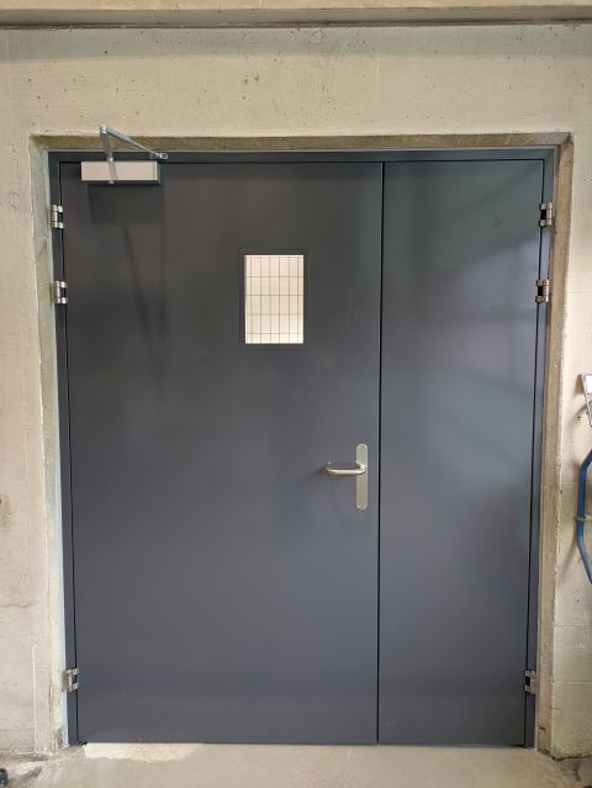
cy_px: 394
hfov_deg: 54.9
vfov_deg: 69.4
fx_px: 569
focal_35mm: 25
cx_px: 296
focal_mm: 5.43
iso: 85
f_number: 1.89
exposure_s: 1/50
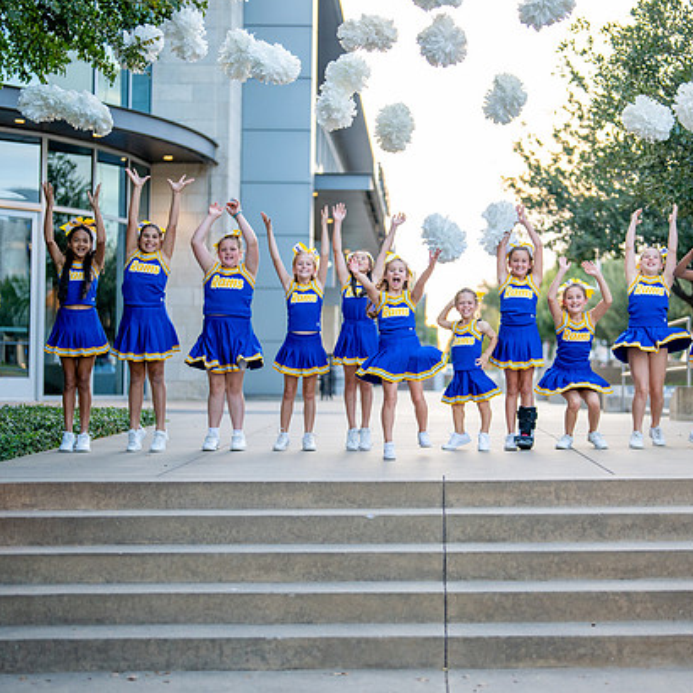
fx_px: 1495
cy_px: 353
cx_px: 442
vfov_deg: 26.1
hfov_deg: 26.0
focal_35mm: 66
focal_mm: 50
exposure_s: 1/800
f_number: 1.2
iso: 640
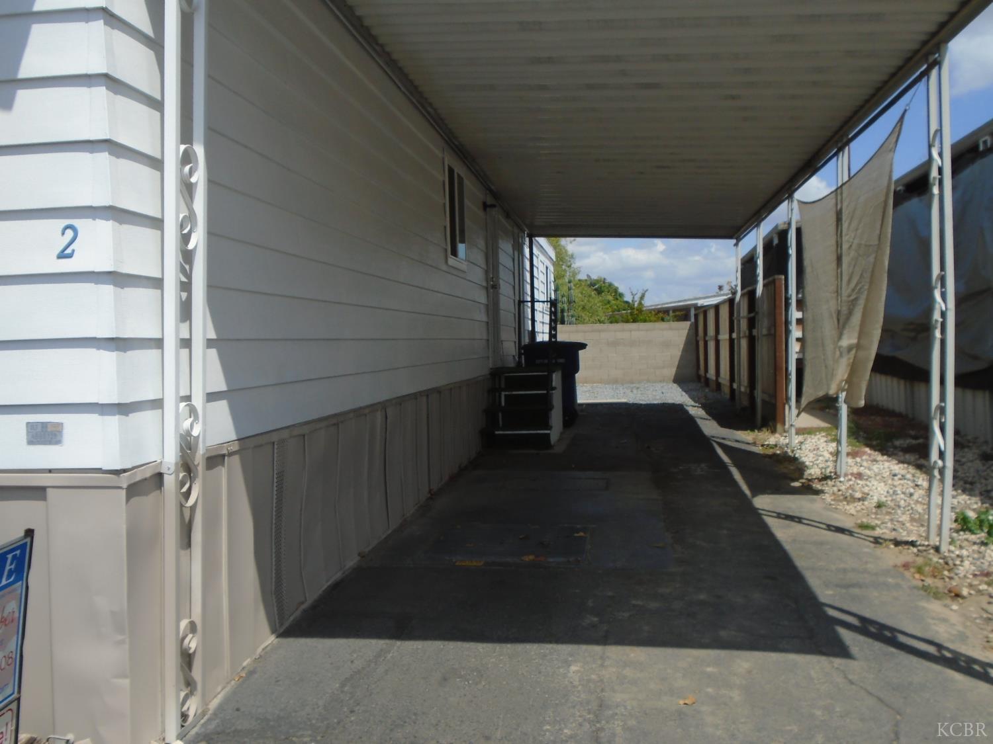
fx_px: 889
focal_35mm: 31
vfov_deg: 45.4
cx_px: 496
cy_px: 372
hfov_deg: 58.4
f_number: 3.5
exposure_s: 1/1250
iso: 100
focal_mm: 5.5
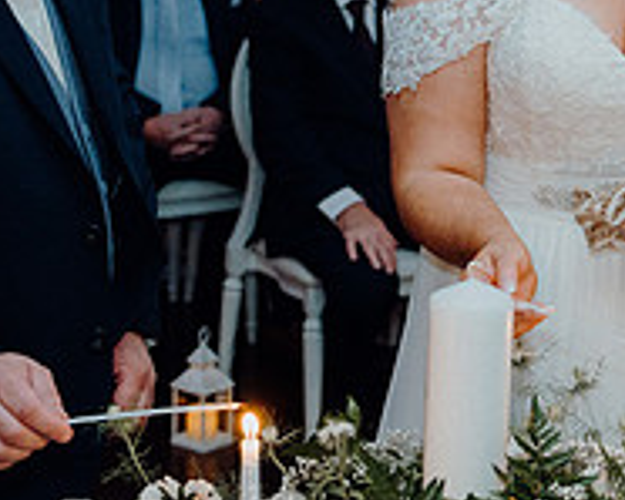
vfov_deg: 12.5
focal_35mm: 123
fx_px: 2276
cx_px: 430
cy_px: 82
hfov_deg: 15.6
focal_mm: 42
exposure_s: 1/160
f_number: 3.5
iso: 2500
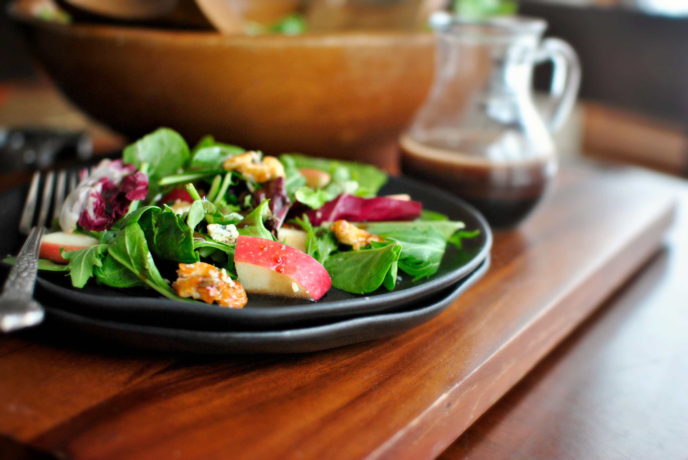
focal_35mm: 52
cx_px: 344
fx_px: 1005
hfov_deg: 37.8
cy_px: 230
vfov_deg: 25.8
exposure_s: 1/160
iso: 400
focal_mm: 35
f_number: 2.2
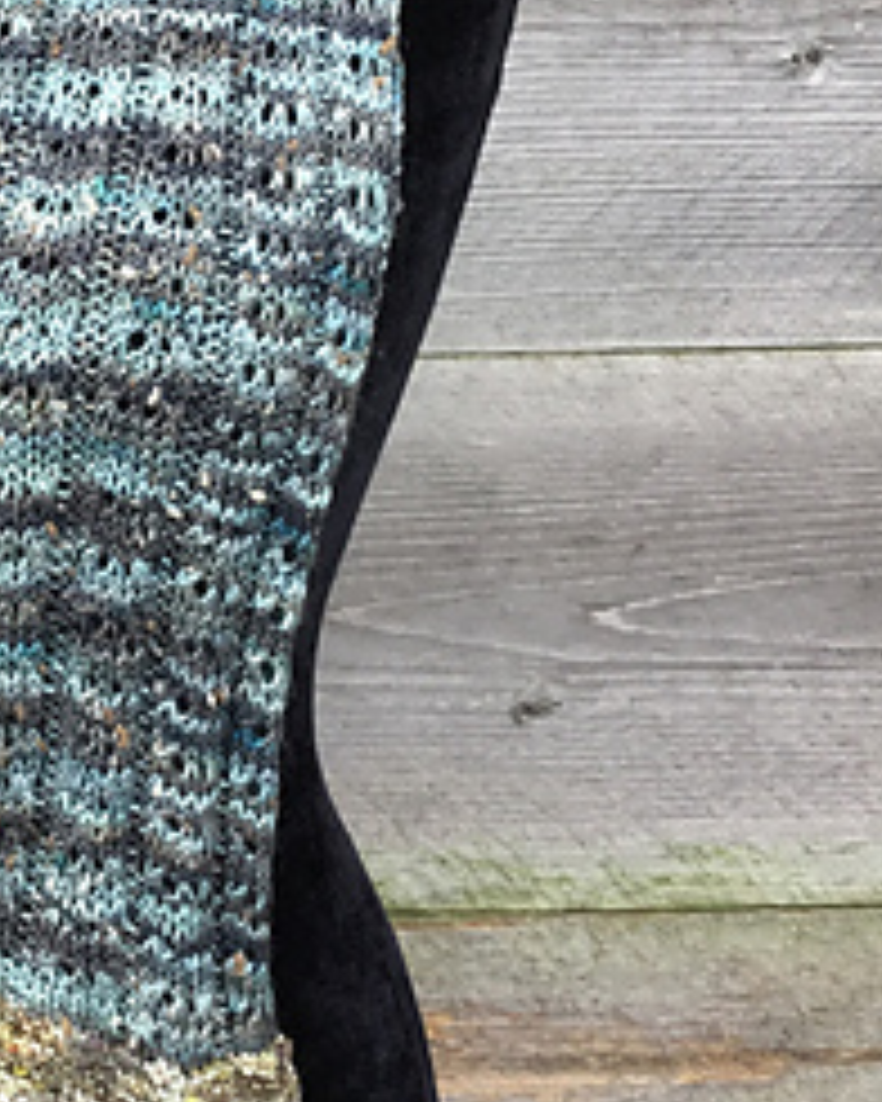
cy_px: 292
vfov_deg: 23.9
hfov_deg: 18.7
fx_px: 2578
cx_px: -86
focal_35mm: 79
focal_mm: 3.3
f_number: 2.4
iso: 50
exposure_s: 1/100
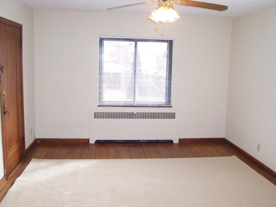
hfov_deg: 50.1
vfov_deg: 38.7
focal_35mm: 37
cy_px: 104
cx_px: 138
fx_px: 295
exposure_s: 1/90
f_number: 2.8
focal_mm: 5.6
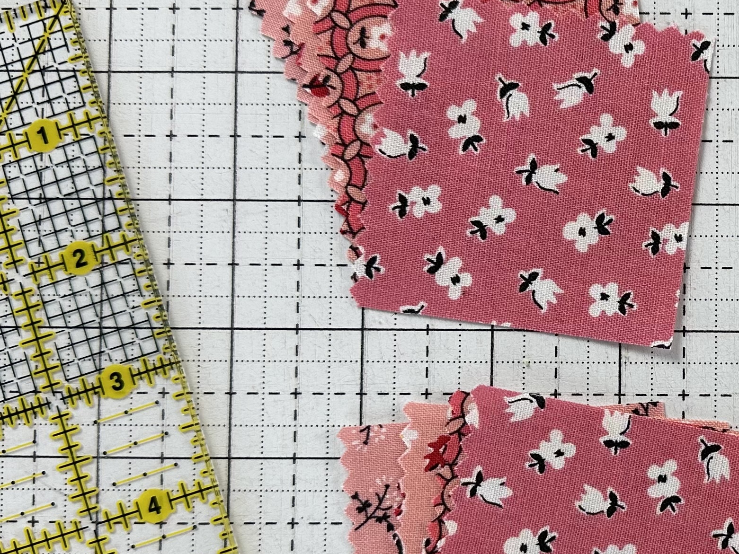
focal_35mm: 62
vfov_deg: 23.6
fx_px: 1324
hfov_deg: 29.2
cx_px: 734
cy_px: 313
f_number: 1.78
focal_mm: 6.86
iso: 80
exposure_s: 1/120
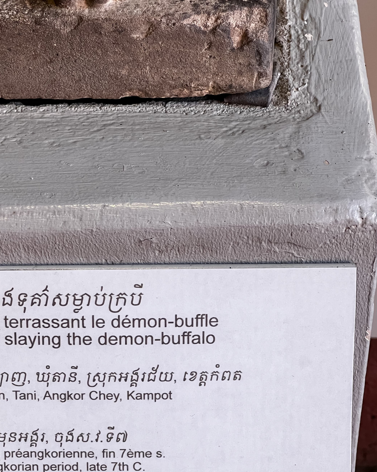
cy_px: 267
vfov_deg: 16.7
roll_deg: +1.7
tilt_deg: -43.4
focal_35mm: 115
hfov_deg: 13.4
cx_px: 119
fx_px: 1604
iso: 200
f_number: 2.8
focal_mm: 9
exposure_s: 1/99
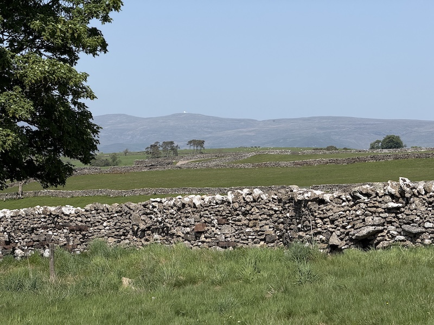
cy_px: 162
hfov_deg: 16.4
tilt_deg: +0.0
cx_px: 217
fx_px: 1505
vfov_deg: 12.3
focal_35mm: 120
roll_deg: -1.3
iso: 64
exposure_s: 1/2710
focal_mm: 15.66
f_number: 2.8
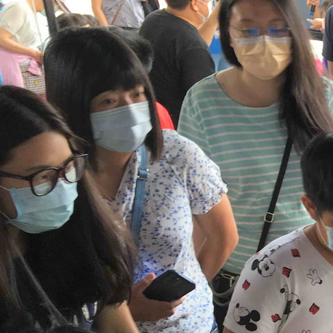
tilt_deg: -27.0
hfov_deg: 17.8
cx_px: 544
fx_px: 914
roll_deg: -1.8
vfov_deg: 19.6
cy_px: 378
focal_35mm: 84
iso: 25
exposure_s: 1/60
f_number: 2.2
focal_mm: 4.15
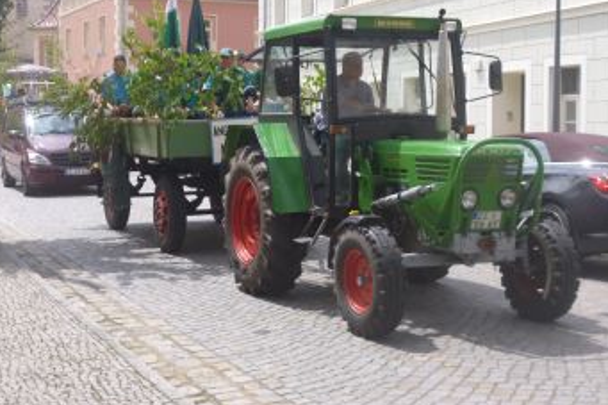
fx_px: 1030
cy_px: 145
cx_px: 287
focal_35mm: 61
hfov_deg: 32.9
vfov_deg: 22.2
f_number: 3.6
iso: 100
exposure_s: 1/500
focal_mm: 8.9
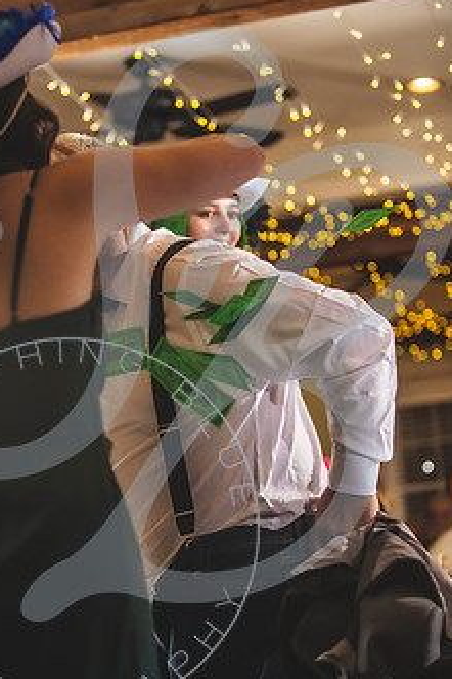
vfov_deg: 21.5
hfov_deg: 14.4
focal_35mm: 95
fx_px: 1791
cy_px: 372
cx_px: 162
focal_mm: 70
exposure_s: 1/200
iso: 800
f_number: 2.8
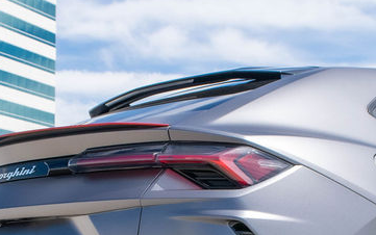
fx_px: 800
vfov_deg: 16.2
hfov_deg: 26.4
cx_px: 144
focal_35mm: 78
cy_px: 259
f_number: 7.1
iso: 400
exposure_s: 1/1600
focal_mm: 18
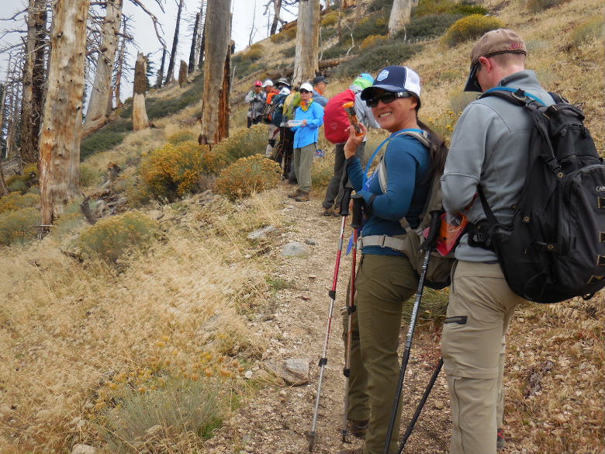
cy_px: 227
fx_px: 577
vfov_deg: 42.9
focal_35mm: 33
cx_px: 302
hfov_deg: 55.4
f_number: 3.7
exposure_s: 1/640
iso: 125
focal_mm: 5.9
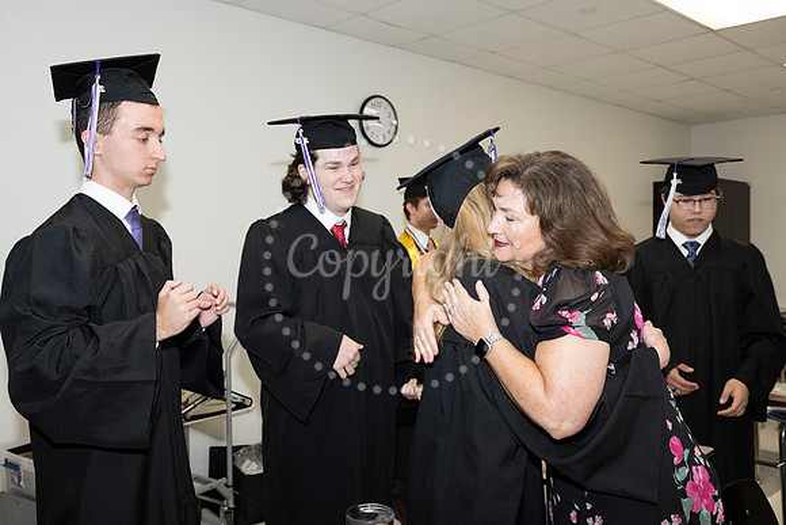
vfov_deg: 41.7
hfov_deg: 59.5
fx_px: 688
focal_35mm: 32
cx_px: 393
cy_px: 262
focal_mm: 31.5
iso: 800
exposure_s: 1/80
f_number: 5.6
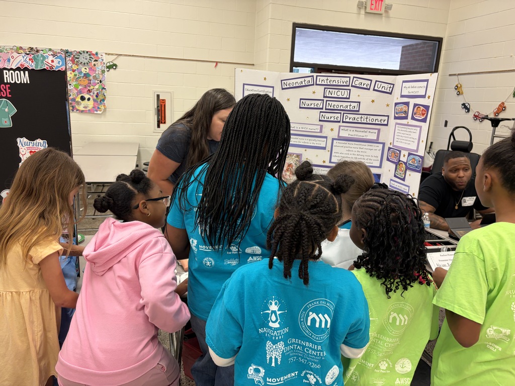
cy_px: 193
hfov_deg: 67.3
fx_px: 387
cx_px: 258
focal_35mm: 26
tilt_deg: -13.1
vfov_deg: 53.1
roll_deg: -2.6
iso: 125
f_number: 1.6
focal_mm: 5.96
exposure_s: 1/60
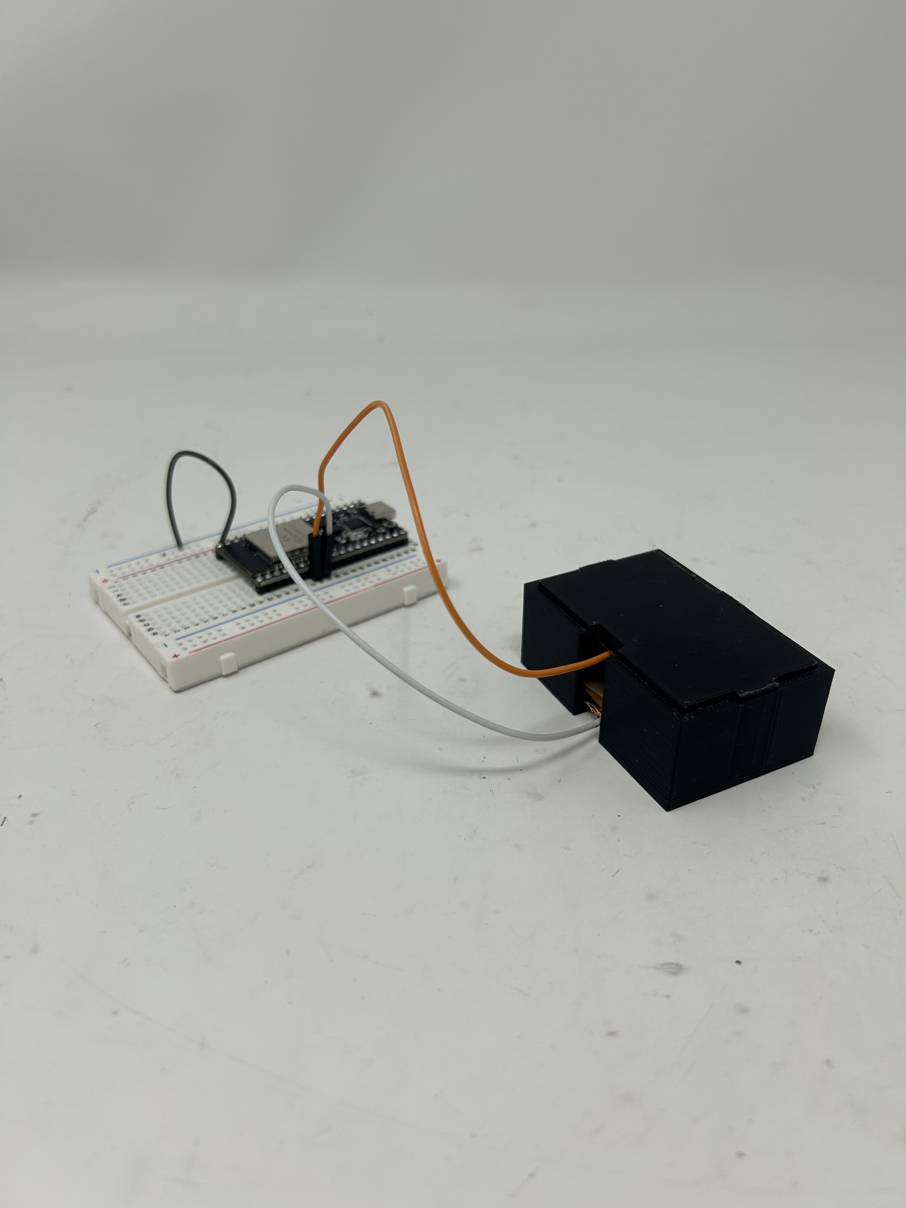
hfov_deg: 53.1
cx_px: 453
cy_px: 604
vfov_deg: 67.3
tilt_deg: -32.2
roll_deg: -0.1
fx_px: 907
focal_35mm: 26
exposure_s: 1/547
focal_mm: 5.7
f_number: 1.5
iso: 50
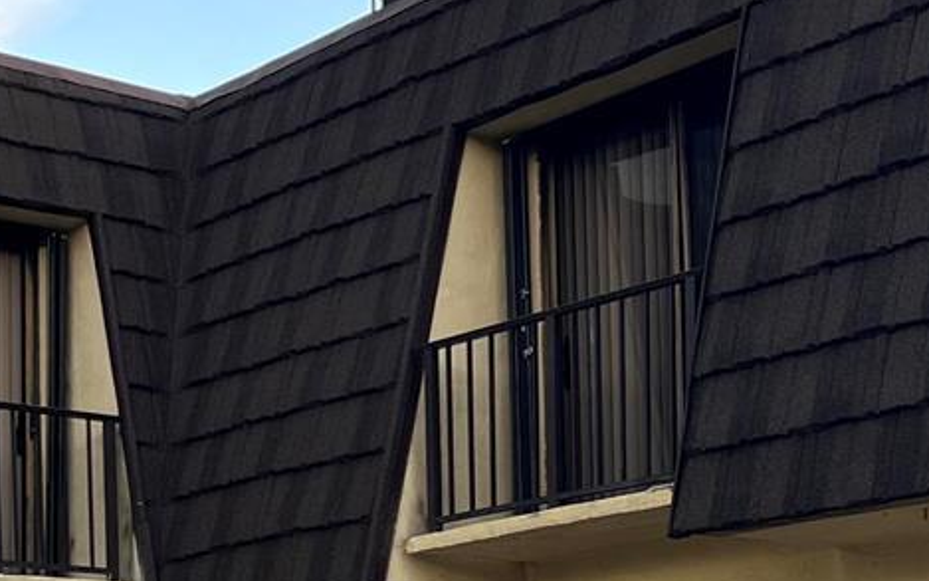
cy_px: 545
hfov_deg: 22.1
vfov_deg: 13.8
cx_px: 420
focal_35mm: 94
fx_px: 2380
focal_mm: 5.7
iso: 50
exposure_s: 1/431
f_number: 1.5
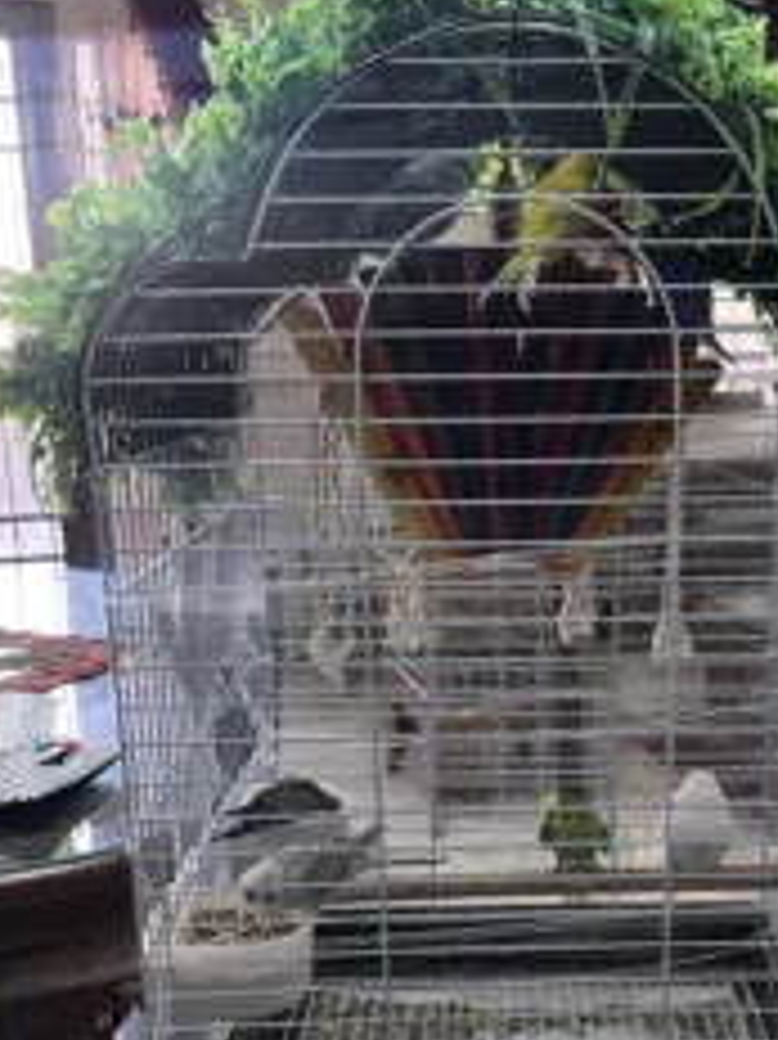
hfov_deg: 31.7
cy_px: 693
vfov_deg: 41.6
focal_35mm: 45
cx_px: 562
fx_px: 1350
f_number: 1.6
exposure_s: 1/50
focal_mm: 5.1
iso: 320
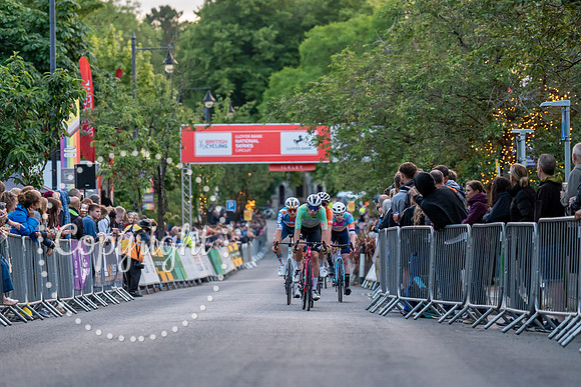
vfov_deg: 7.1
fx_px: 3132
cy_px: 186
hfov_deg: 10.6
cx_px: 347
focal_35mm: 194
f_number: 2.8
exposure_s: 1/1000
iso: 3200
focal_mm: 144
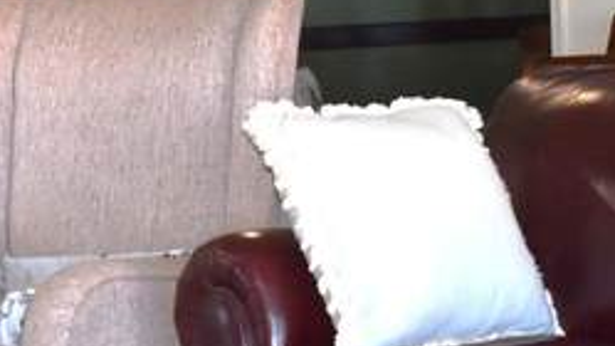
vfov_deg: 6.8
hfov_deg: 12.1
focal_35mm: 178
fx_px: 2902
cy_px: 33
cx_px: 153
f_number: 3.8
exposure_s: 1/160
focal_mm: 22
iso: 800
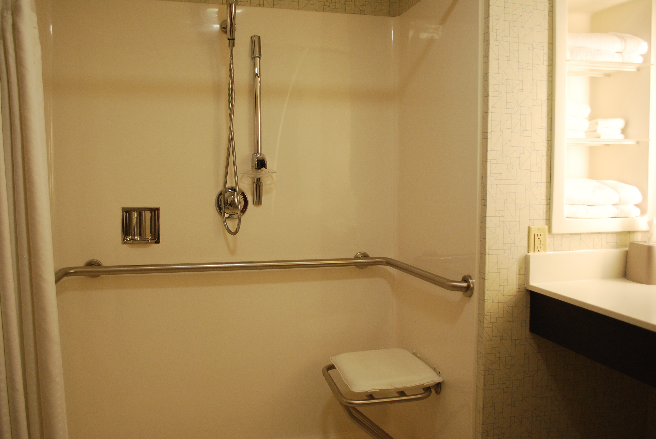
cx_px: 328
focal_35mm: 33
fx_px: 602
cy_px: 220
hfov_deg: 57.2
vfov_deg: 40.1
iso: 400
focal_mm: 22
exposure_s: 1/25
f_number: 4
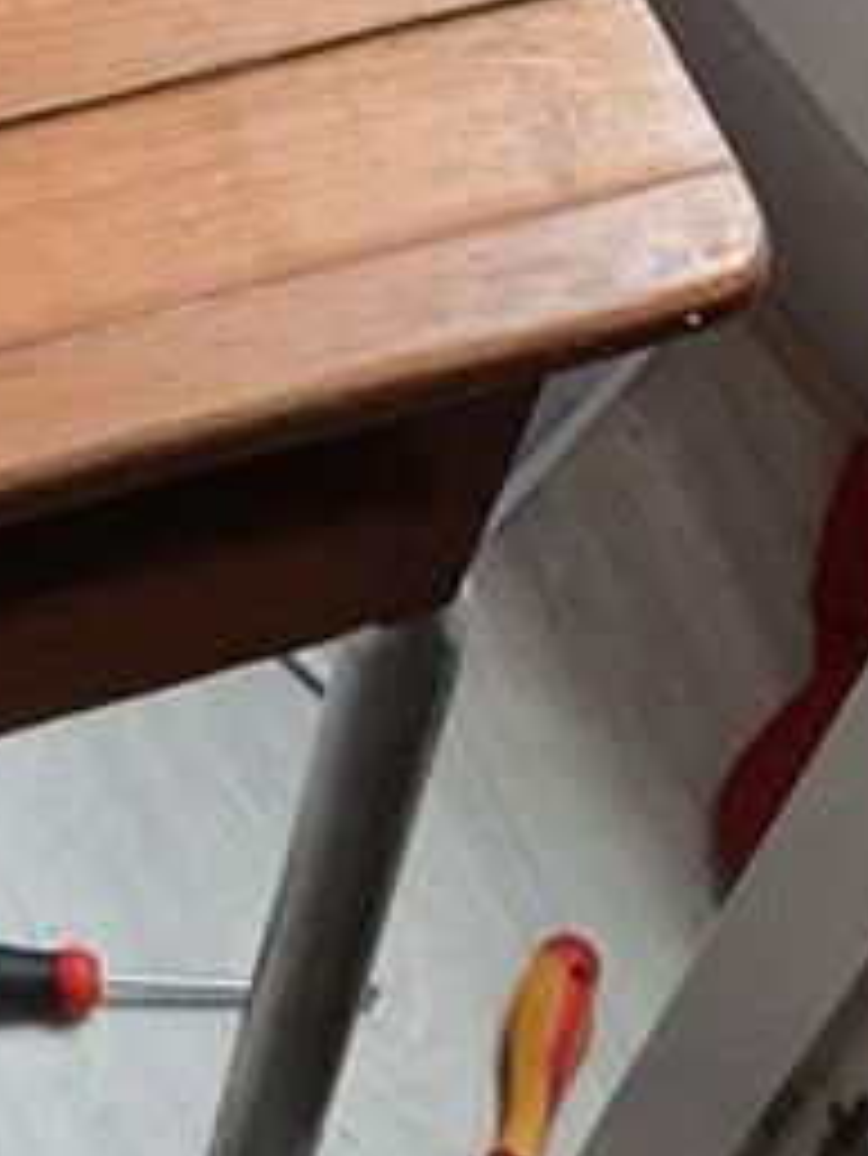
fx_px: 4510
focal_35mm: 135
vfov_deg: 13.4
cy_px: -794
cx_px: -414
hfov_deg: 10.6
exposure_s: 1/100
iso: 160
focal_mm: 4.32
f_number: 1.7
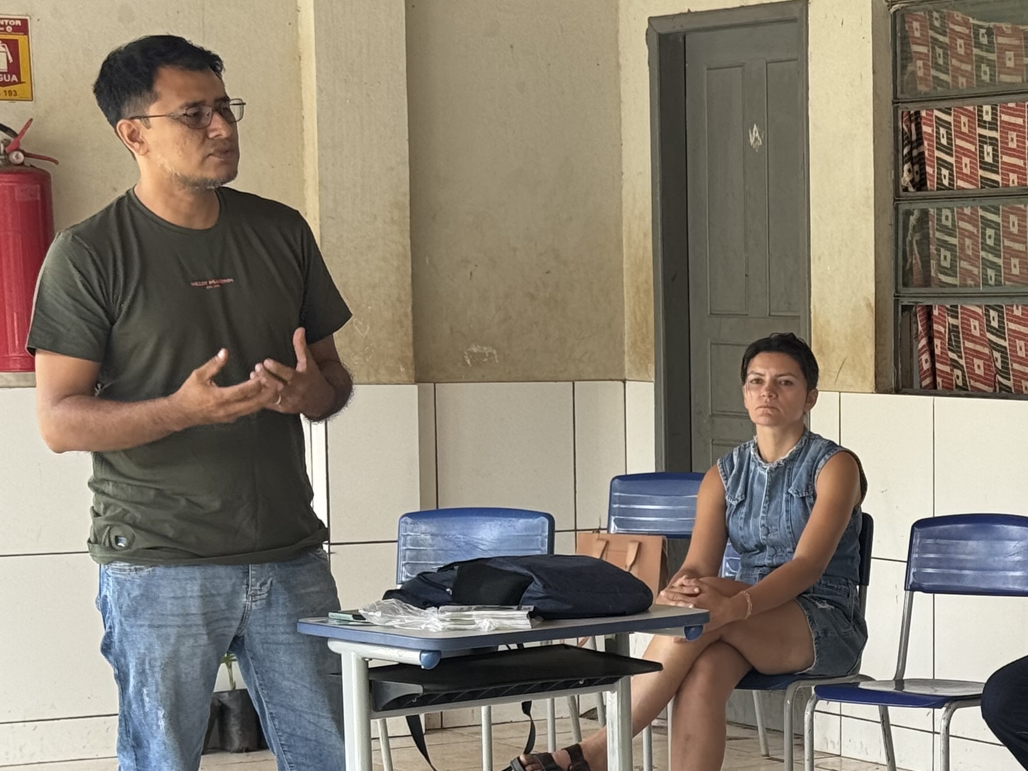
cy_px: 630
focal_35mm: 109
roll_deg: -0.5
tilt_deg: -6.6
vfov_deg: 13.5
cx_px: 1086
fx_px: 3237
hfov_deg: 17.5
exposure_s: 1/167
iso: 80
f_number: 1.78
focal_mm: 6.76
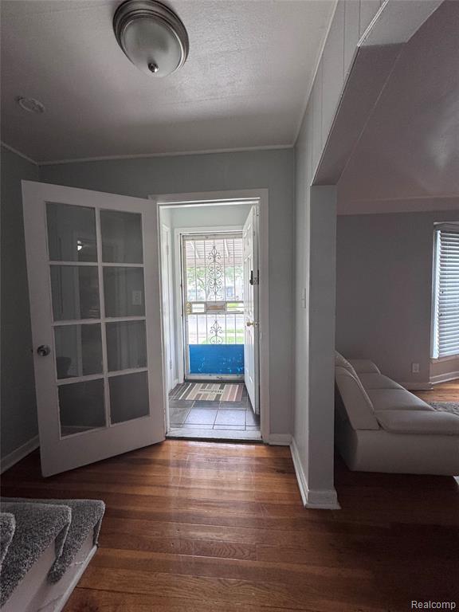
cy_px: 306
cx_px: 230
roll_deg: +1.4
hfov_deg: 85.7
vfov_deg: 102.1
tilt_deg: -3.4
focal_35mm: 14
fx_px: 248
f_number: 2.2
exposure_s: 1/120
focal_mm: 2.22
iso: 160
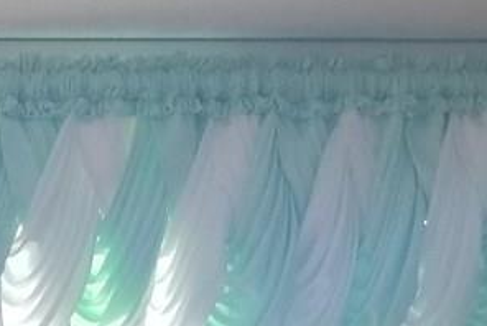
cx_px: -271
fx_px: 1977
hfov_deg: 13.2
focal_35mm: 146
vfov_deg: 8.9
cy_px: 629
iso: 64
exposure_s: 1/60
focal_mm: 4.3
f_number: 1.7
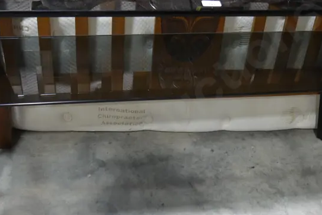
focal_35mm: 55
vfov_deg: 24.6
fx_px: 492
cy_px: 107
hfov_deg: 36.2
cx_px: 188
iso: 500
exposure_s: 1/60
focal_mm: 14
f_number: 3.5
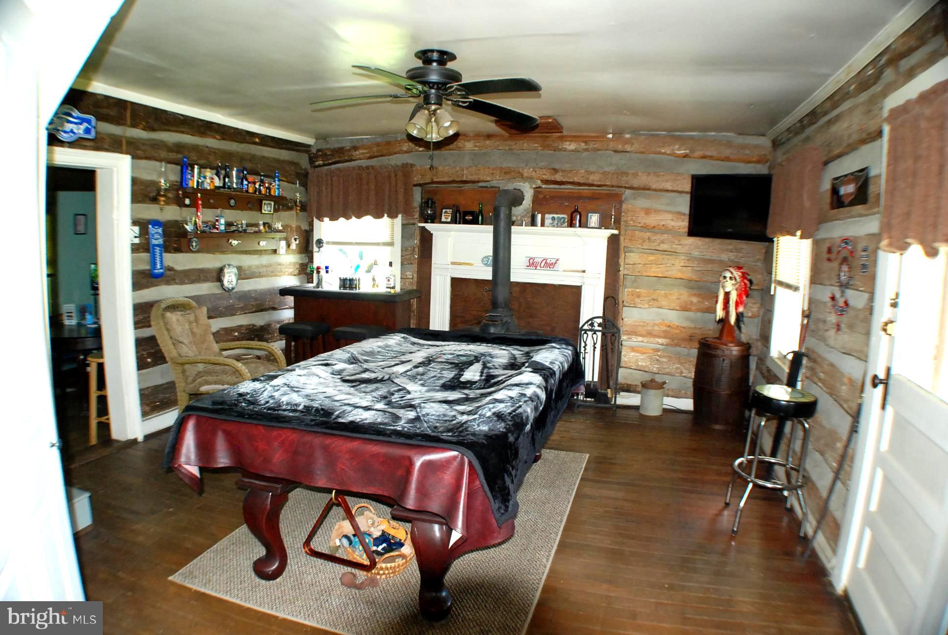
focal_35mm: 28
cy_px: 318
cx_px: 474
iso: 1000
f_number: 5
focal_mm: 19
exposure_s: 1/60
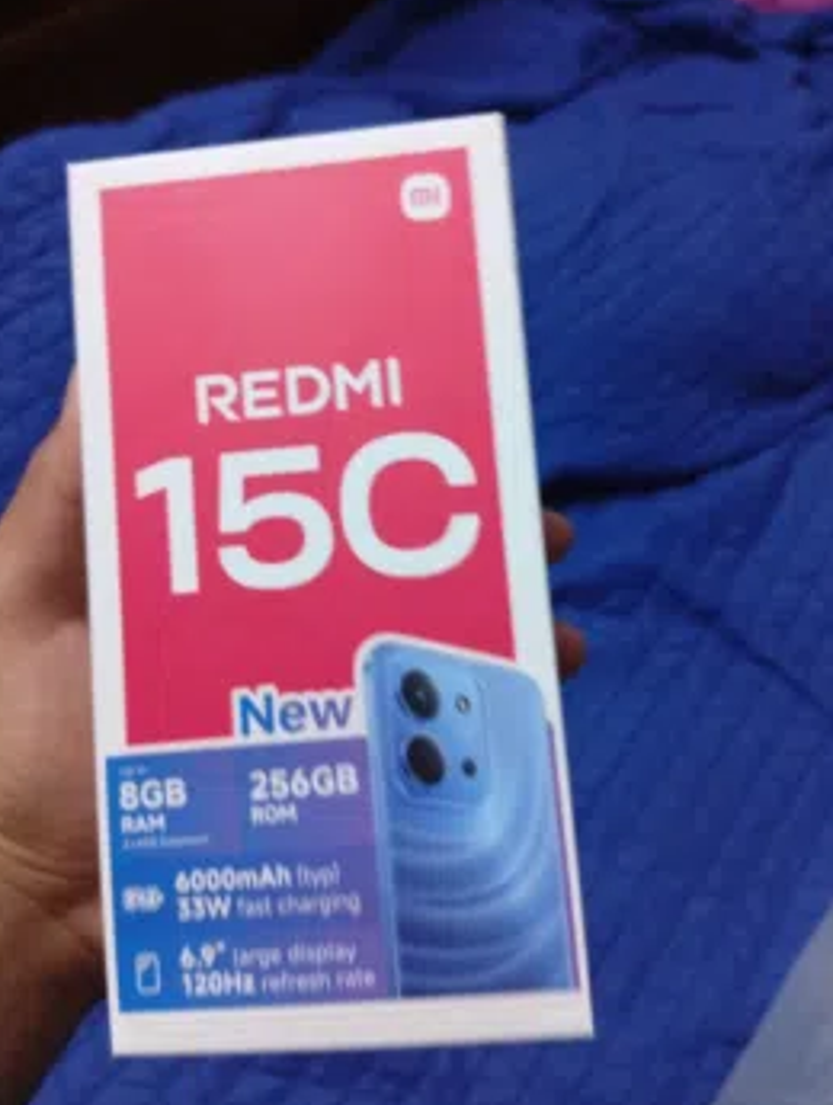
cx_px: 394
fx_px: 960
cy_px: 509
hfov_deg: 46.9
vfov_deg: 59.8
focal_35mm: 30
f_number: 1.8
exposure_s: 1/16.7
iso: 1527
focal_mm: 3.96
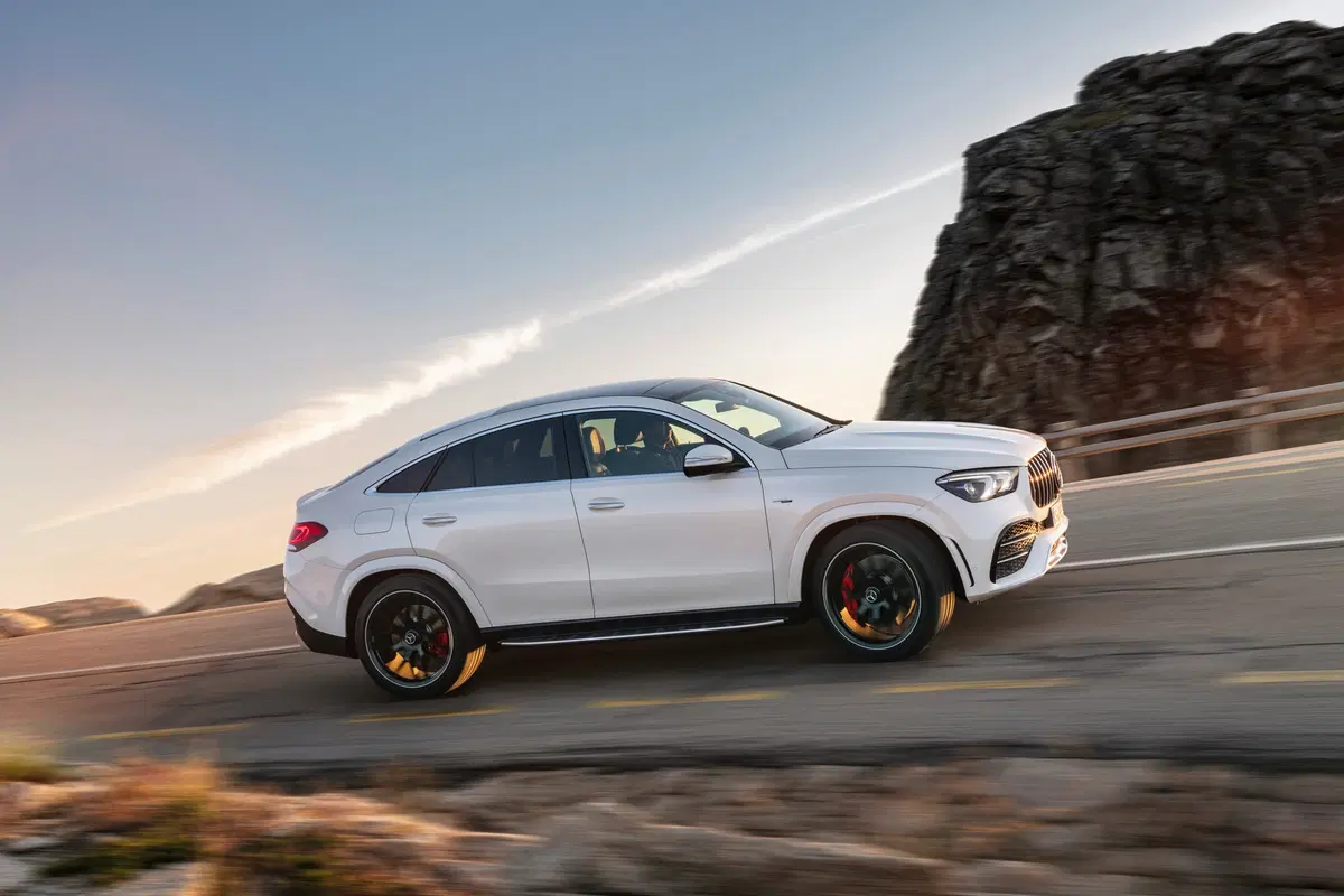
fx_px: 1568
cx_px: 672
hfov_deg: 46.4
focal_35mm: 42
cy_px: 448
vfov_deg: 31.9
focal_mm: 42
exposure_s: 1/6
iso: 100
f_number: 16
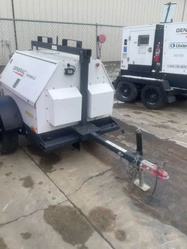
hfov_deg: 48.2
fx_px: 209
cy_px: 121
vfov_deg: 61.6
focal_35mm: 29
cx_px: 86
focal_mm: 4.2
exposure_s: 1/895
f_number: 1.6
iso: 32
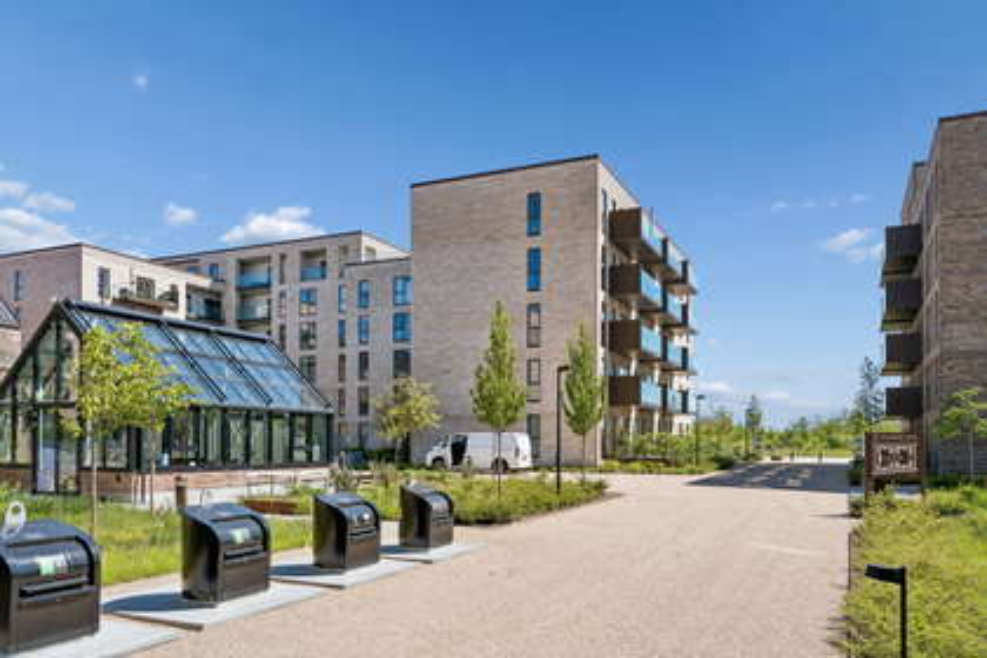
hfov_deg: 69.4
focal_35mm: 26
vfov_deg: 49.6
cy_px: 329
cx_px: 494
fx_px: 713
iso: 320
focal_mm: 26
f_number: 8
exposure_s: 1/640
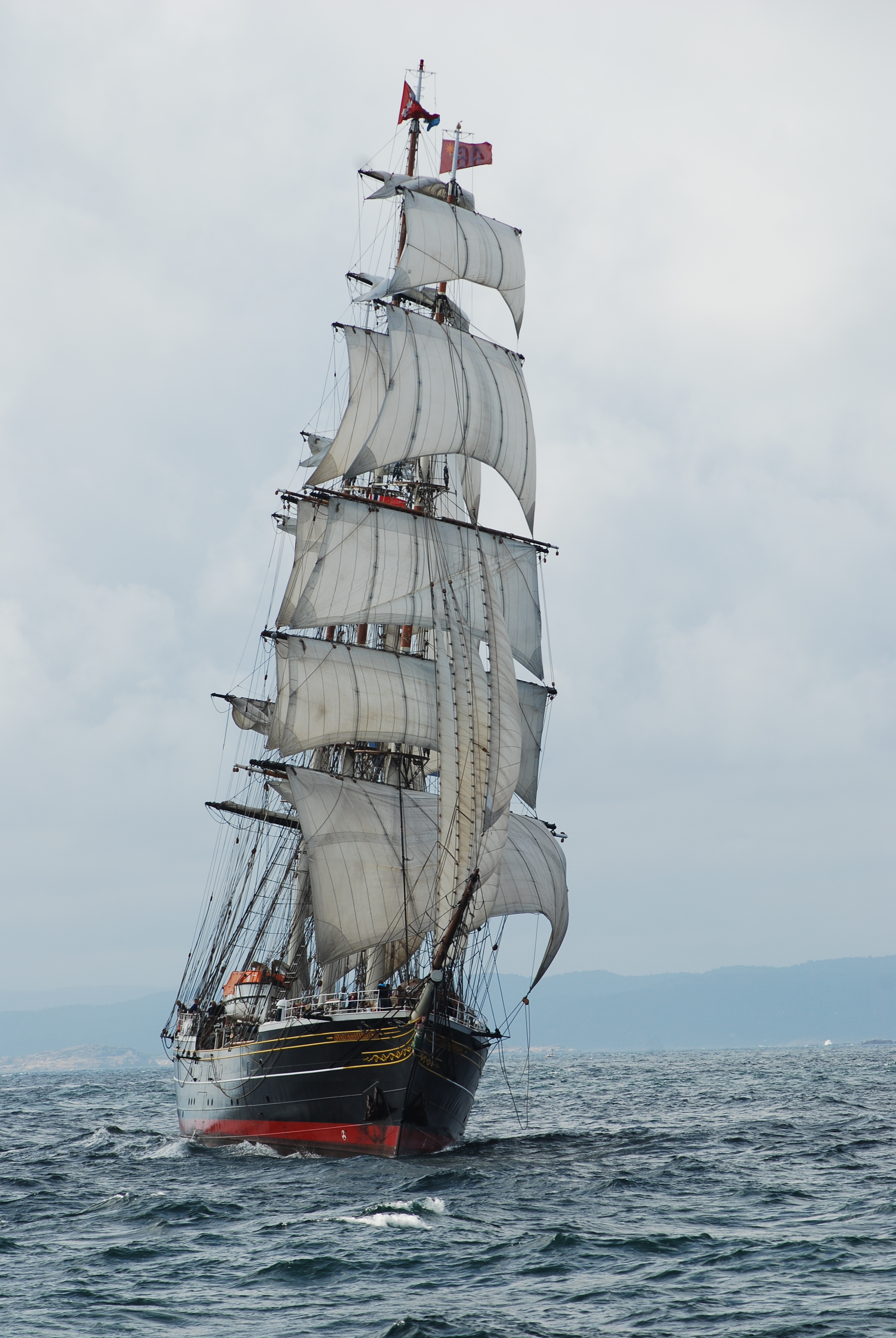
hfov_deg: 6.3
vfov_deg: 9.5
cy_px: 669
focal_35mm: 218
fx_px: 8096
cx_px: 448
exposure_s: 1/250
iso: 110
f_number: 10
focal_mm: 145
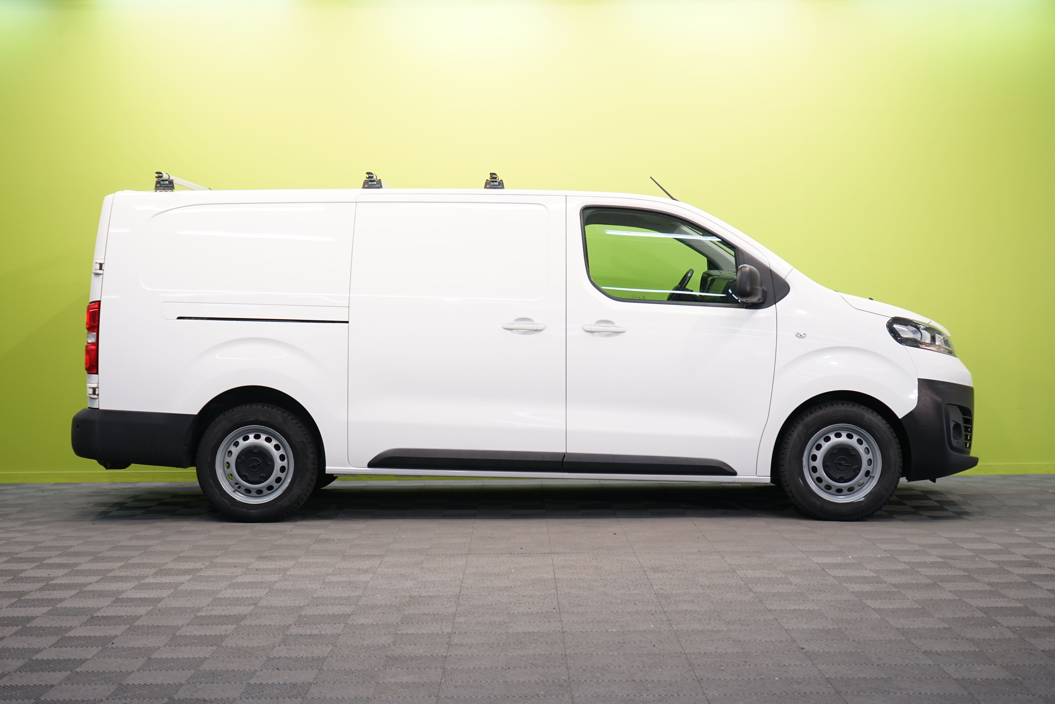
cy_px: 352
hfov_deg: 36.9
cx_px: 528
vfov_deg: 25.1
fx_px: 1582
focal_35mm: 54
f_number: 6.3
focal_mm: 54
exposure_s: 1/25
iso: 500
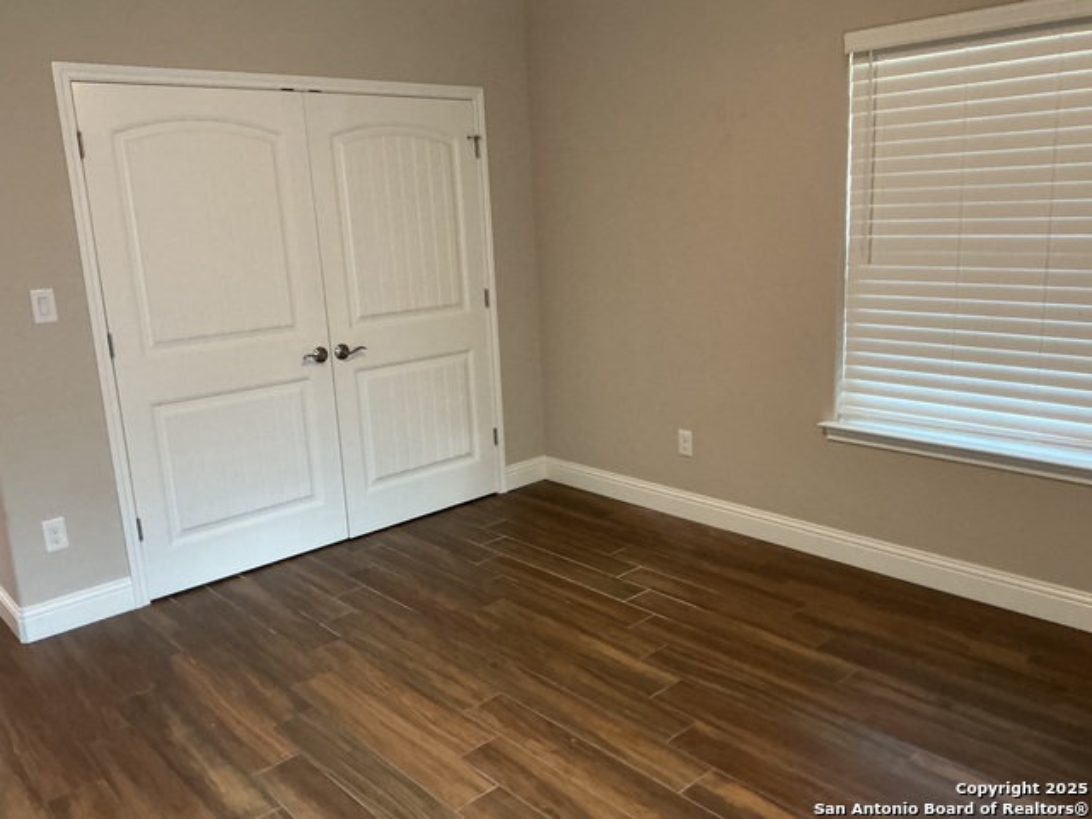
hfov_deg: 61.7
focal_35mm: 29
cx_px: 546
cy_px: 410
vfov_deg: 48.2
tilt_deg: -12.5
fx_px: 915
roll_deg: +3.1
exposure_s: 1/60
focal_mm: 3
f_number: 1.8
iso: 250
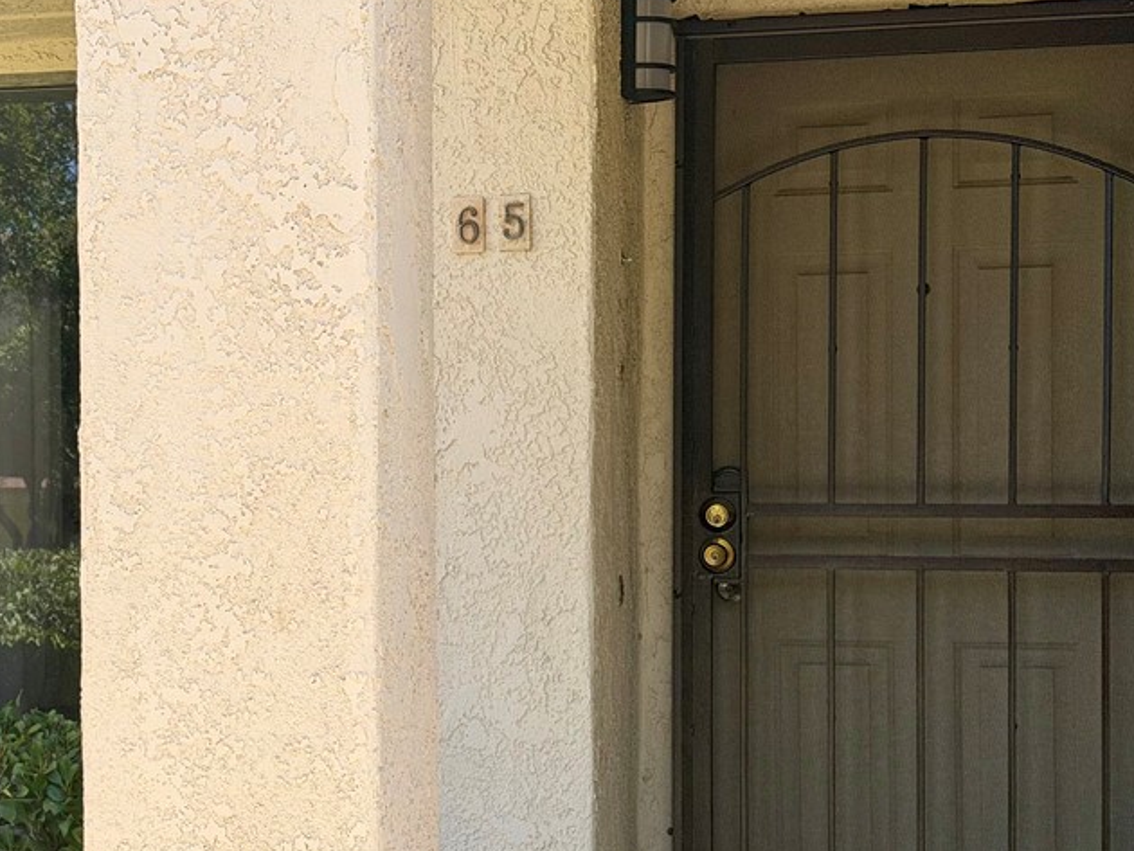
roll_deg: +0.5
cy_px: 498
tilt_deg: -0.3
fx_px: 2556
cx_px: 245
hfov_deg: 24.7
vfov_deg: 18.9
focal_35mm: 78
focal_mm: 6.76
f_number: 1.78
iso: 80
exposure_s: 1/1456
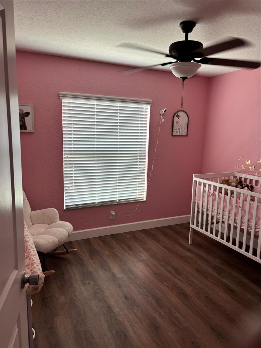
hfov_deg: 53.1
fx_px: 261
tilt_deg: -10.7
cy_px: 174
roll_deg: -2.1
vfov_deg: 67.3
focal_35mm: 26
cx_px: 130
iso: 80
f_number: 1.6
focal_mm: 5.96
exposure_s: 1/60
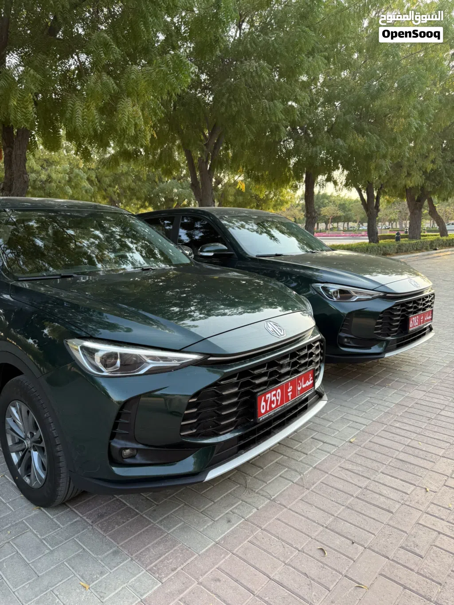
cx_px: 227
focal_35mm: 24
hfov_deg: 56.8
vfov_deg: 71.6
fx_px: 420
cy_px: 302
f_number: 1.78
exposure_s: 1/335
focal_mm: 6.76
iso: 100
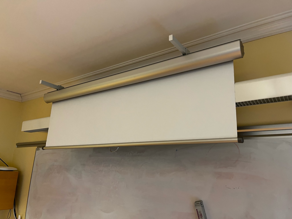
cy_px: 110
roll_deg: -0.9
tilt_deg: +16.5
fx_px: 219
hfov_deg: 67.3
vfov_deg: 53.0
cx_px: 146
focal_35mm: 26
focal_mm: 5.1
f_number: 1.6
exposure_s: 1/50
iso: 100
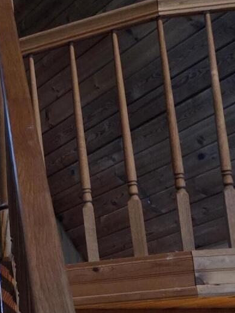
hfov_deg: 14.7
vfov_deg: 21.9
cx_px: -187
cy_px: 257
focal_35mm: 88
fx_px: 797
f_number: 1.8
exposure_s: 1/40
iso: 1600
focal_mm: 5.4
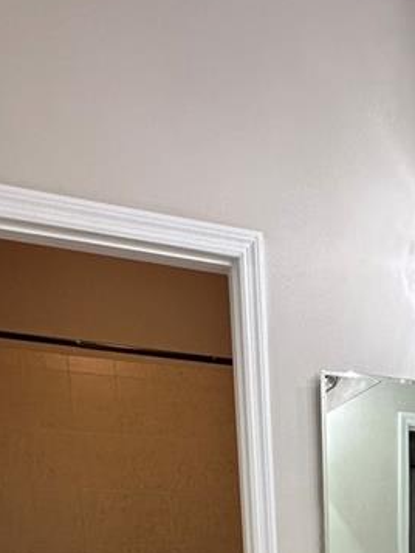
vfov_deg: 30.7
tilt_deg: -11.5
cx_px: 396
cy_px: 736
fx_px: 751
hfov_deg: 29.3
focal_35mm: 47
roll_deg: +0.9
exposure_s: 1/120
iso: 200
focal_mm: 2.22
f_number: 2.2
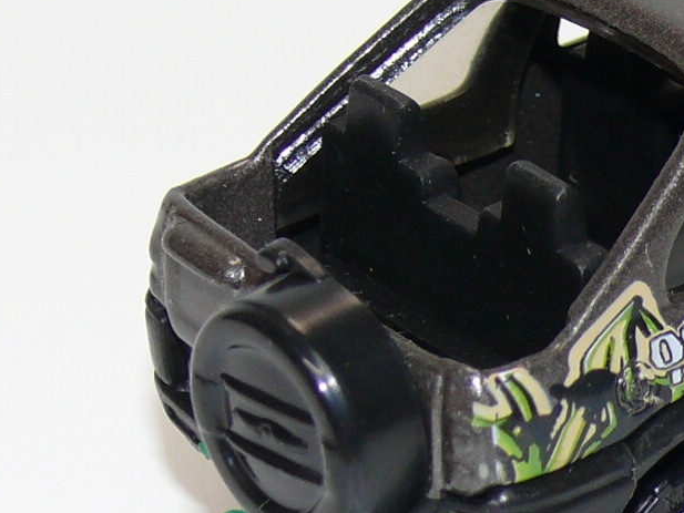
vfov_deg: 5.6
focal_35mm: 267
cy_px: 152
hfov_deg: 7.3
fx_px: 5277
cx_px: 872
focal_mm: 13.5
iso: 100
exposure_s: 1/30
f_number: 4
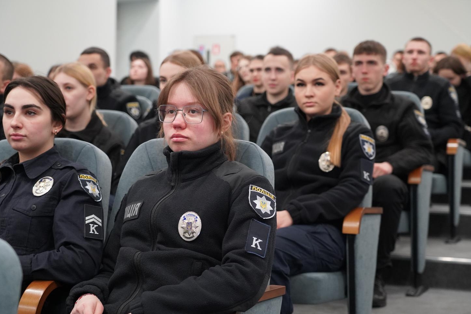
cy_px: 162
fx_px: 798
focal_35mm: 61
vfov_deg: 22.3
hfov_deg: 32.9
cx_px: 234
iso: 5000
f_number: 4
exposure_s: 1/160
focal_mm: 59
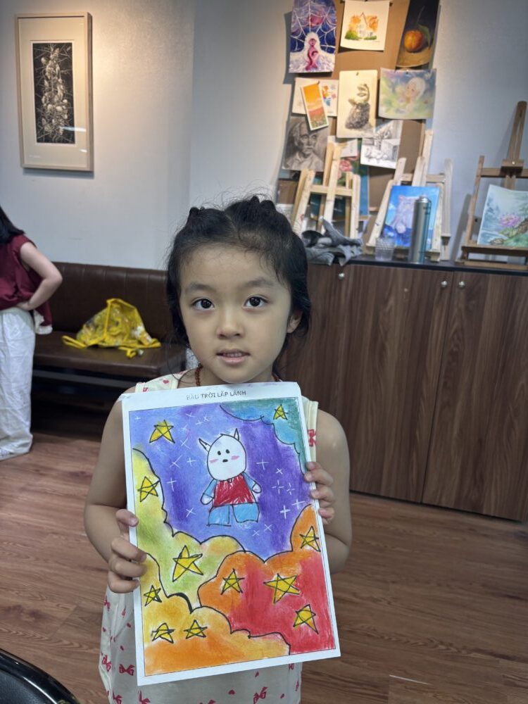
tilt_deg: -13.8
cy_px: 352
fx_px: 529
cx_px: 264
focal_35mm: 26
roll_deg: -4.2
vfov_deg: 67.3
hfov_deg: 53.1
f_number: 1.6
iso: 50
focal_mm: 5.96
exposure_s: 1/100
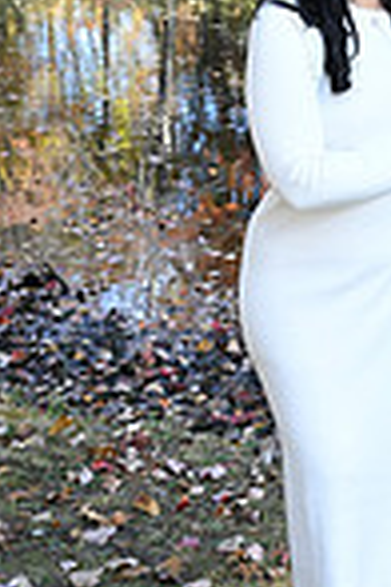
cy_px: 80
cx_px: 529
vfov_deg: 21.1
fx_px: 1548
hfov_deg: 13.8
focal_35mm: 95
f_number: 5.6
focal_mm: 24
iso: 200
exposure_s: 1/100
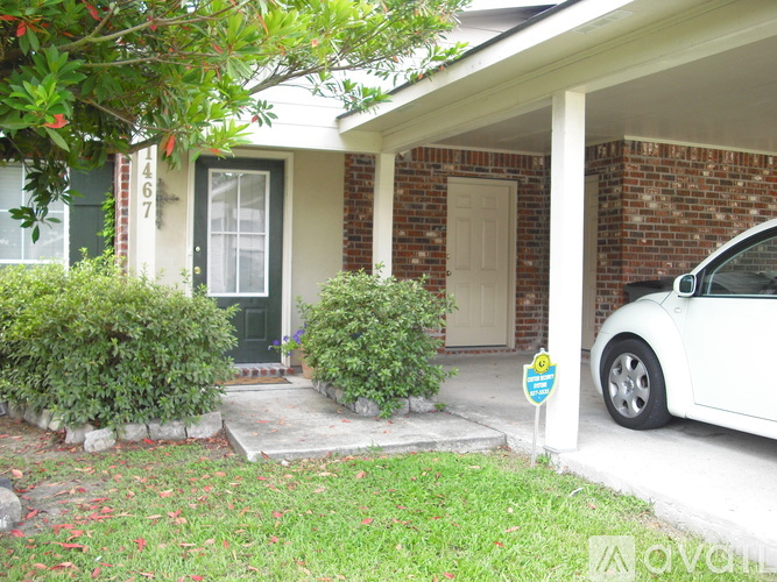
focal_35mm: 38
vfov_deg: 37.7
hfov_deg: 49.0
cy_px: 291
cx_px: 388
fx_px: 853
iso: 200
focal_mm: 6.2
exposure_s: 1/200
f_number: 2.8
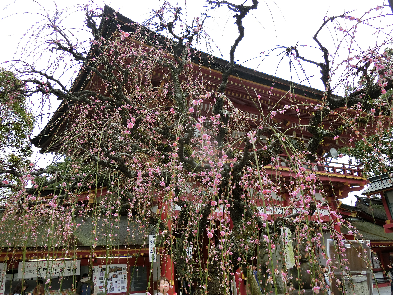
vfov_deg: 41.8
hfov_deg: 54.0
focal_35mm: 34
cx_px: 196
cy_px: 148
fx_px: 386
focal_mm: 6
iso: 80
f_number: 3.9
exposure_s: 1/320
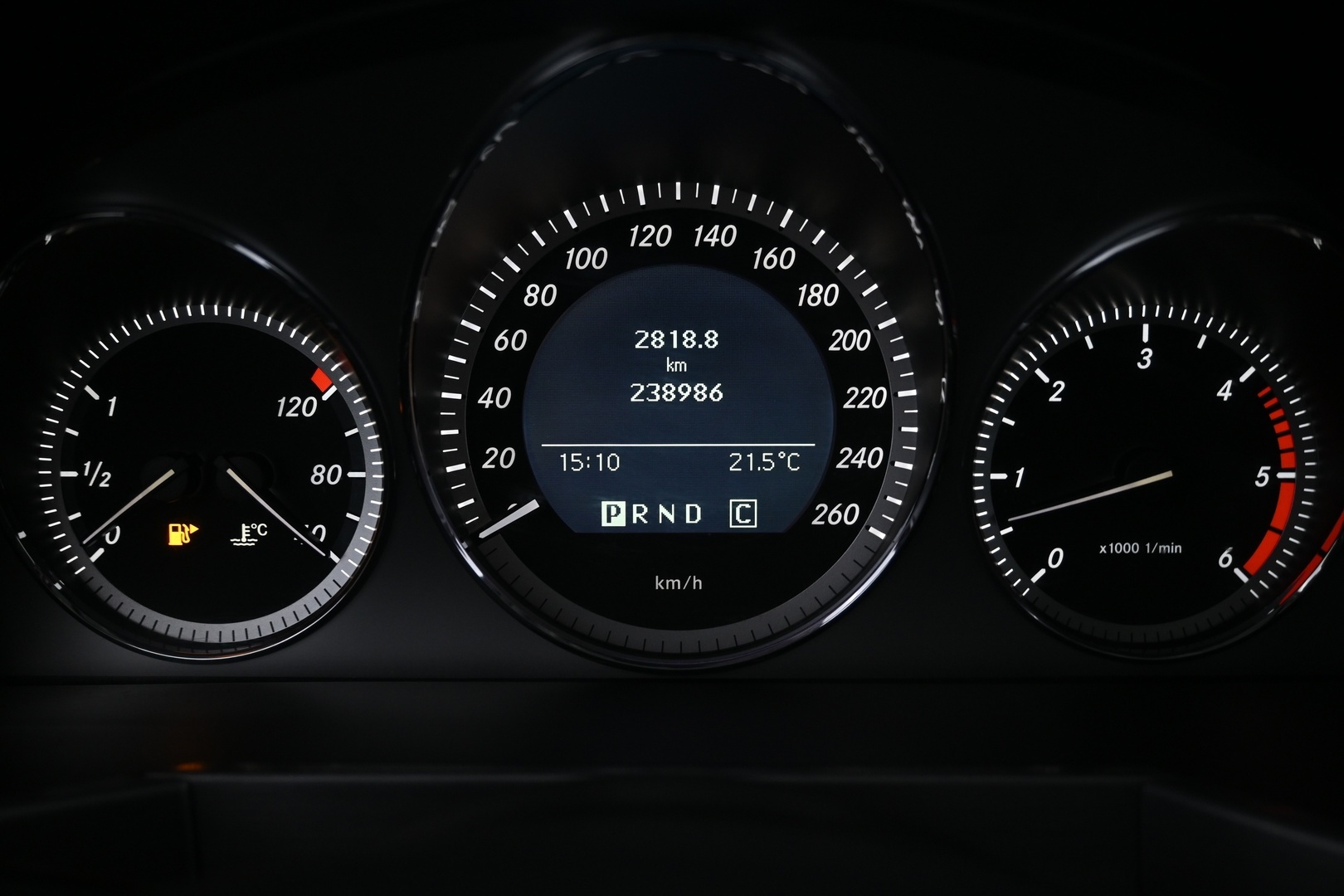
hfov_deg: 56.1
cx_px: 672
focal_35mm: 34
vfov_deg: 39.1
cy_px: 448
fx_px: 1260
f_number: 4
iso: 800
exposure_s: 1/40
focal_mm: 22.5
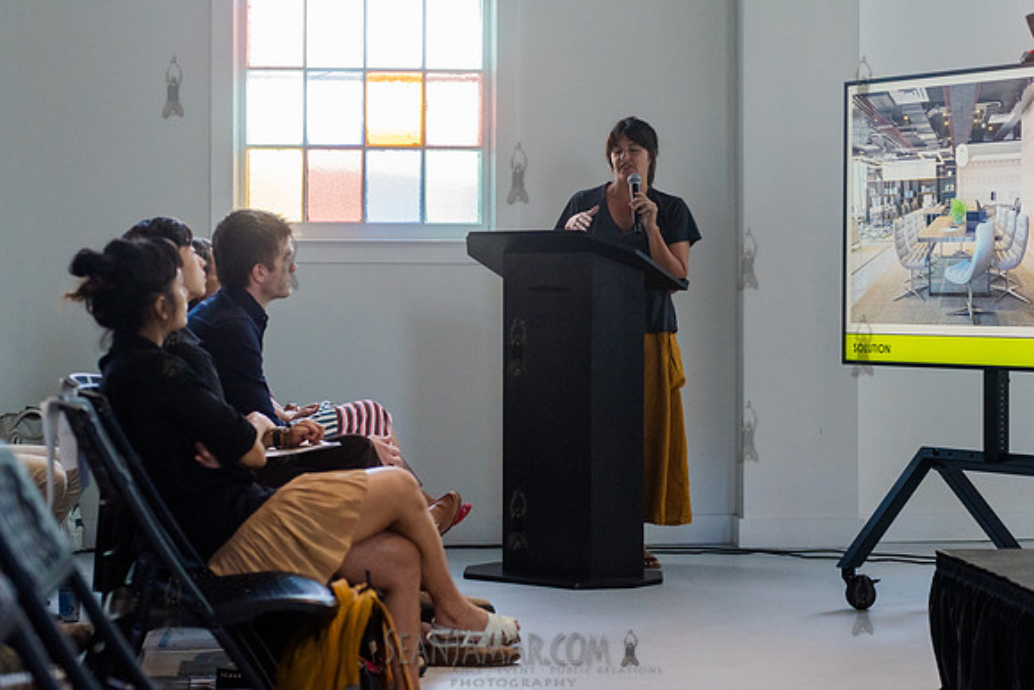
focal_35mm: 81
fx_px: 2313
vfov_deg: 17.0
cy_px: 345
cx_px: 517
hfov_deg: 25.2
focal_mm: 80
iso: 4000
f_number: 4
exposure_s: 1/500
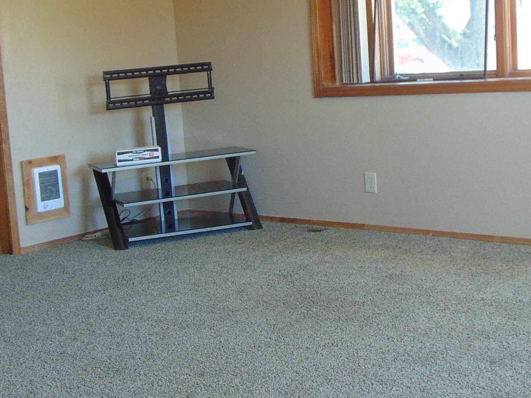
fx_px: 920
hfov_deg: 32.2
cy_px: 198
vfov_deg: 24.4
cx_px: 235
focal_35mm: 60
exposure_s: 1/30
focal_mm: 4.5
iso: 100
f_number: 3
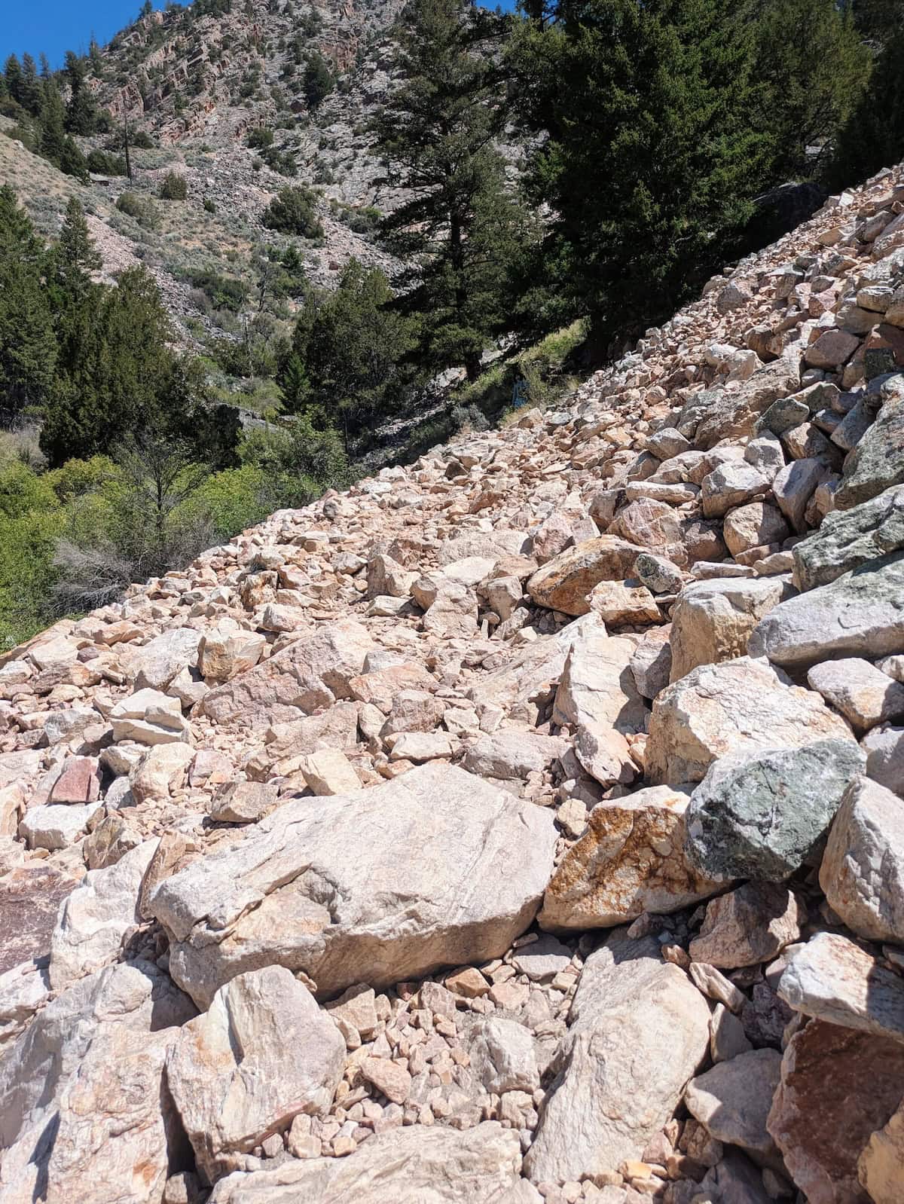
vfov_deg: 69.4
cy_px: 602
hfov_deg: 54.9
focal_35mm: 25
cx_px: 452
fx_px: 870
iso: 47
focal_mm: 5.4
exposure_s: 1/2222
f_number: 1.9
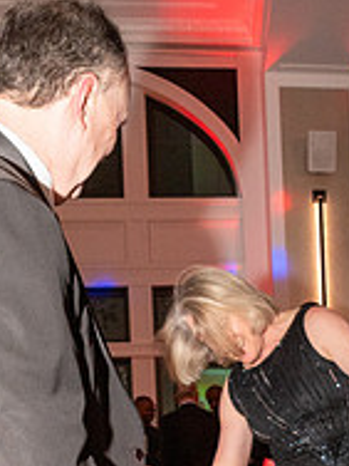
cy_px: 511
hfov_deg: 22.8
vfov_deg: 28.4
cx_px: 337
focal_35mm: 62
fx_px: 833
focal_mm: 18
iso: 2000
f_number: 7.1
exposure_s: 1/60
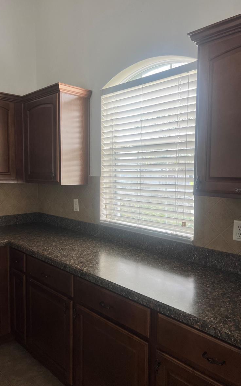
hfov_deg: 44.5
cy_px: 190
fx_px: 294
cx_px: 111
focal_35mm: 28
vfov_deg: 66.5
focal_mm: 5.7
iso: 40
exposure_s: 1/121
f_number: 1.5
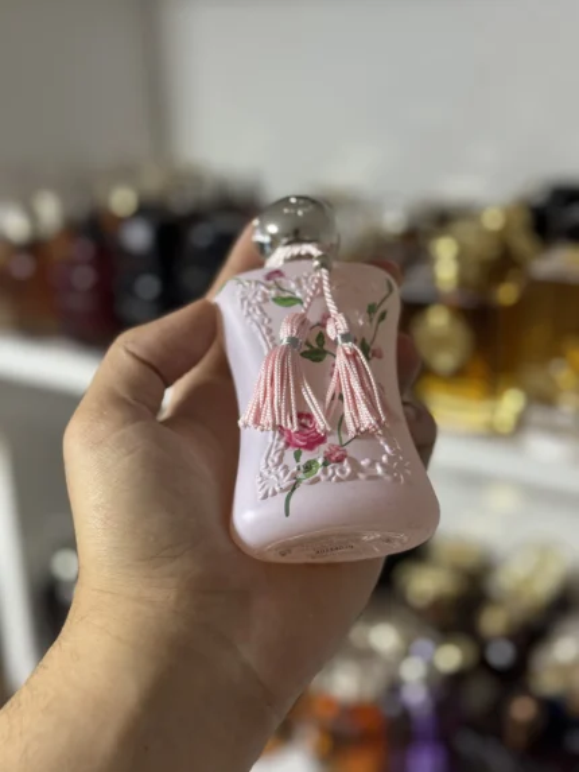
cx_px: 290
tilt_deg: -21.0
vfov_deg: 39.6
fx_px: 1070
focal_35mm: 48
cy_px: 386
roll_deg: +1.9
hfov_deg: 30.3
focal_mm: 6.76
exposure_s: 1/50
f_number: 1.78
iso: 160
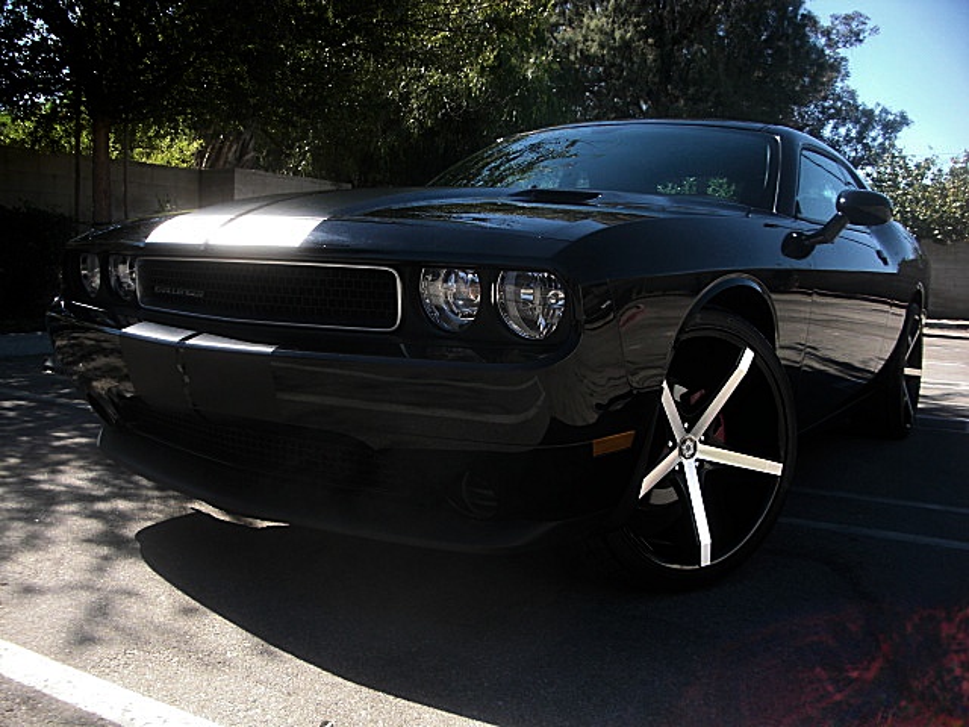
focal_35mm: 36
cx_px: 484
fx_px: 1008
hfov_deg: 51.4
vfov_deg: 39.7
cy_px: 364
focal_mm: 6.3
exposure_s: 1/320
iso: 50
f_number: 2.8
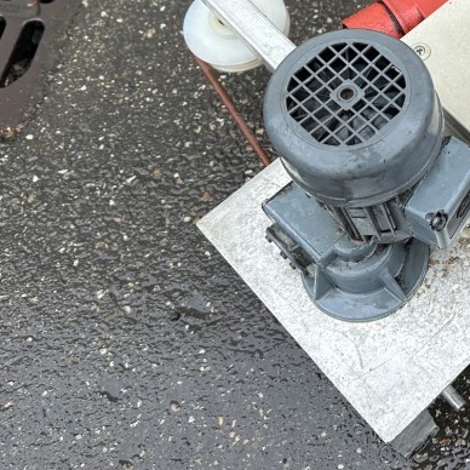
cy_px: 102
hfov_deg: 27.7
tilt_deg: -65.5
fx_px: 860
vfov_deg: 29.9
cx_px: 527
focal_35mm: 56
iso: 80
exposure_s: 1/374
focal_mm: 6.86
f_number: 1.78
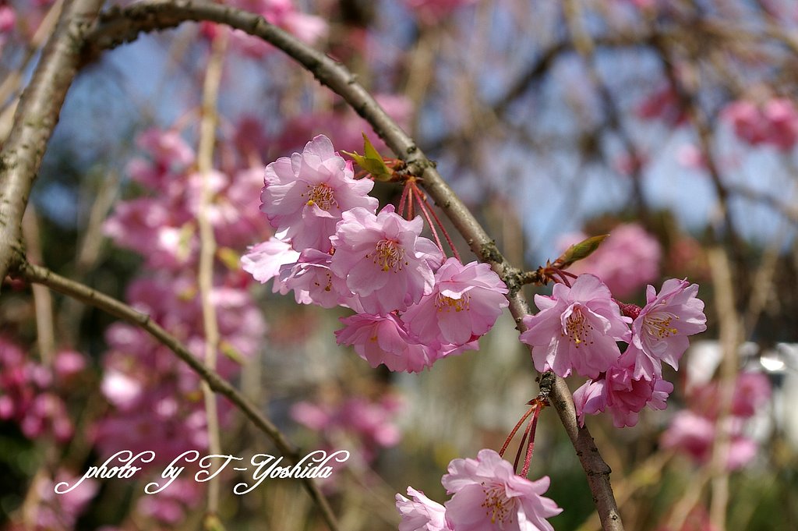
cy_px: 266
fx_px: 1429
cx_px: 399
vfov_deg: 21.0
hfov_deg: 31.2
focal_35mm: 64
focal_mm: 43
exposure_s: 1/500
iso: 200
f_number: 8
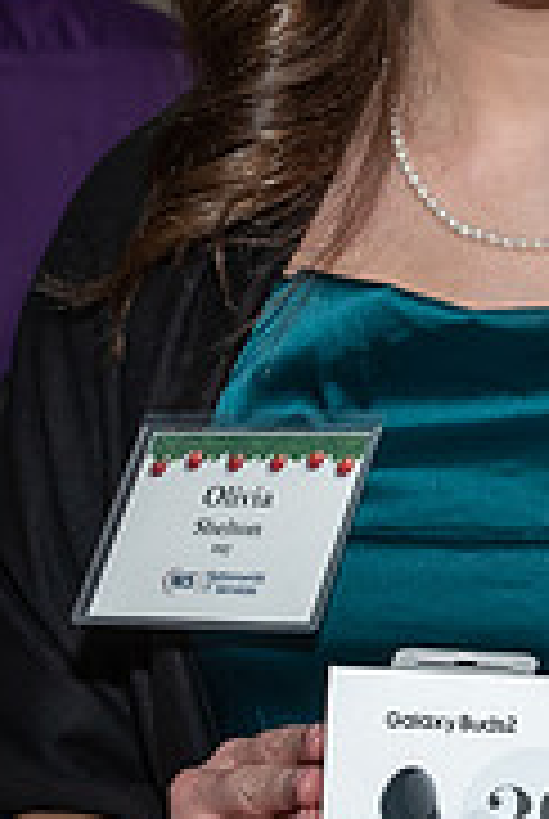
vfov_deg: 8.5
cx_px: 540
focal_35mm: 241
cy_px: 325
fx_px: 5492
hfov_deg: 5.7
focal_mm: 28
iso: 400
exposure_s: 1/250
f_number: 6.3
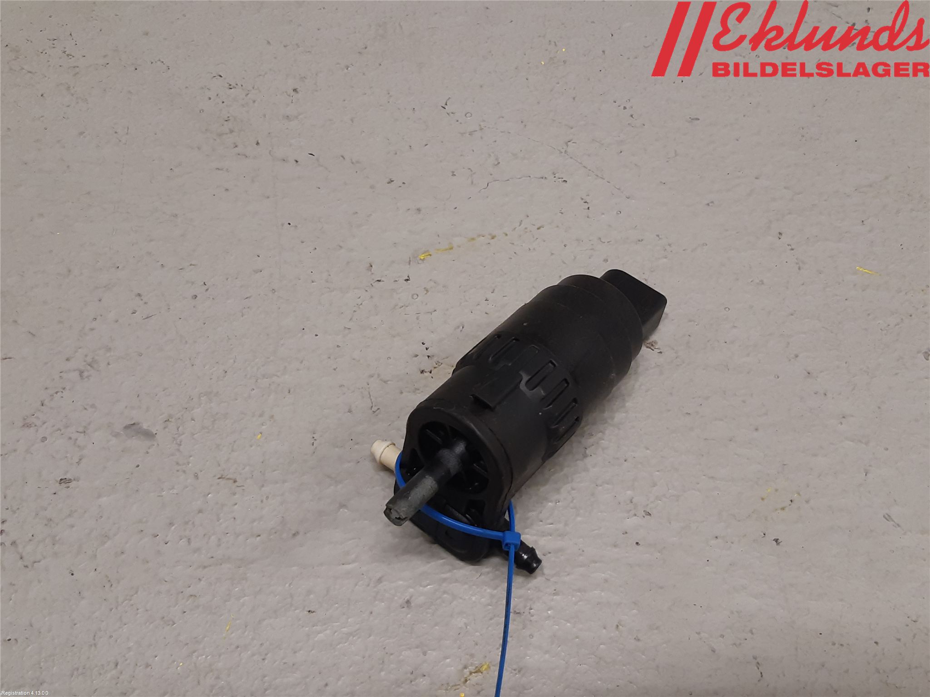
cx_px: 465
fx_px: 699
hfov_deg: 67.3
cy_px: 348
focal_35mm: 26
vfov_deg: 53.1
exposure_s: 1/50
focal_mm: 3.93
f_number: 1.7
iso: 100
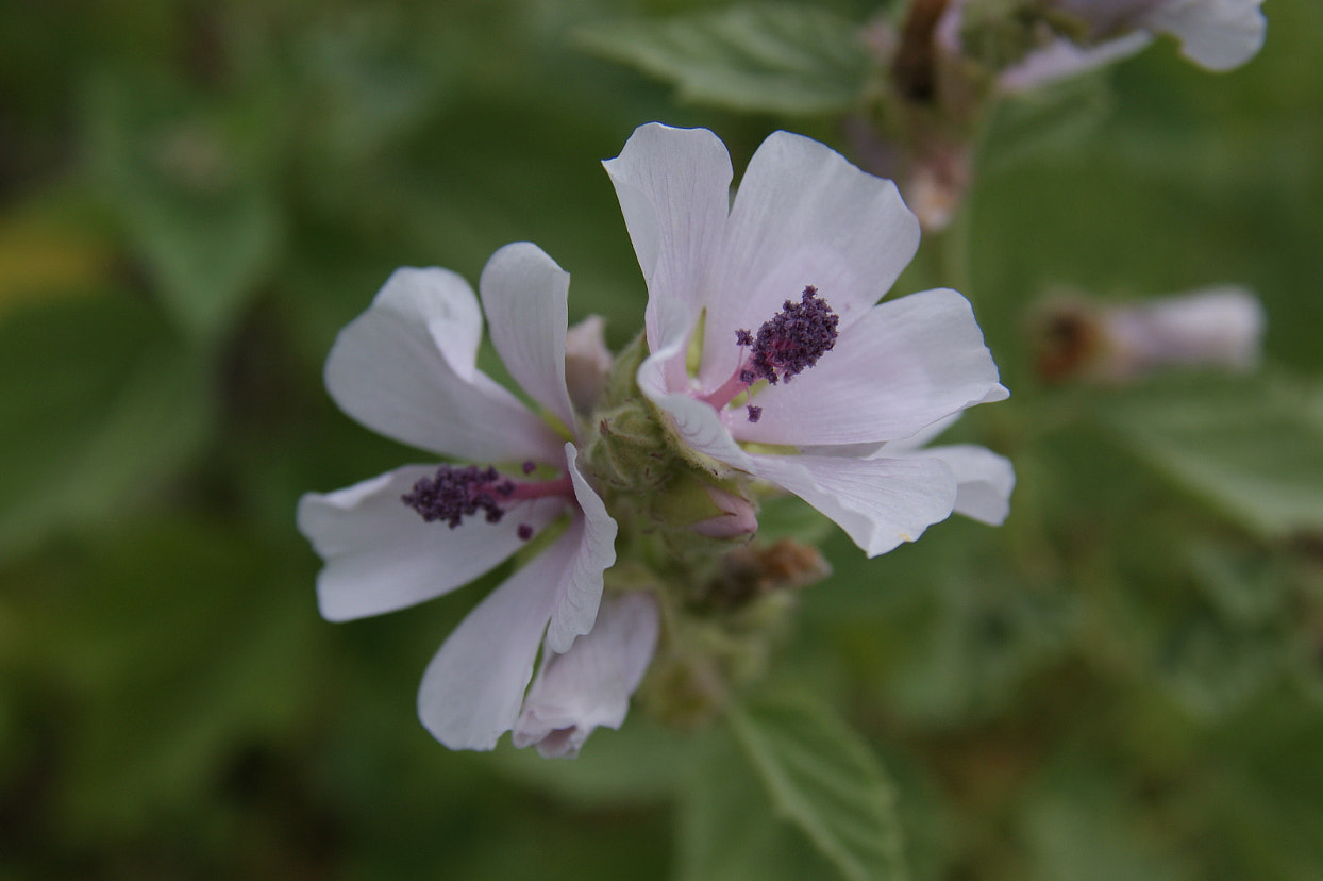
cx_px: 613
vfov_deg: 25.0
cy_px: 504
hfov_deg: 36.9
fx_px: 1983
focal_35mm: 54
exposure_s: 1/400
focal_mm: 28
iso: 100
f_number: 5.6
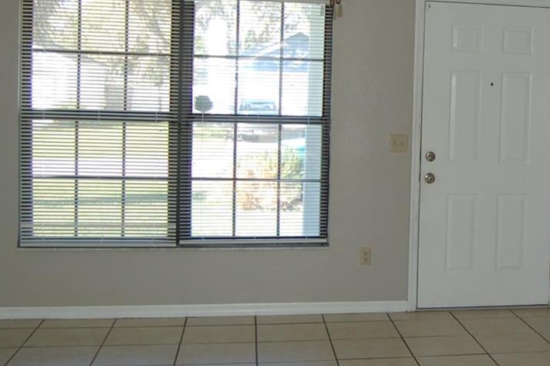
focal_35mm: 60
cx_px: 529
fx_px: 916
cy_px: 119
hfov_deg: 31.3
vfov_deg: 22.5
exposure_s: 1/160
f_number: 3.5
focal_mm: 18
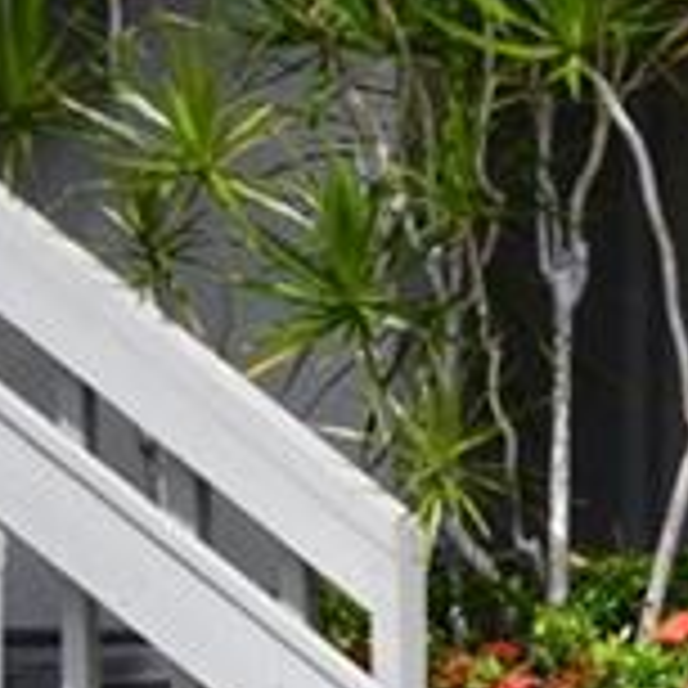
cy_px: 594
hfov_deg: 6.2
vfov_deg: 6.8
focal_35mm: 256
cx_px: 2262
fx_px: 5756
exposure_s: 1/200
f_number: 10
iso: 400
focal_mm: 30
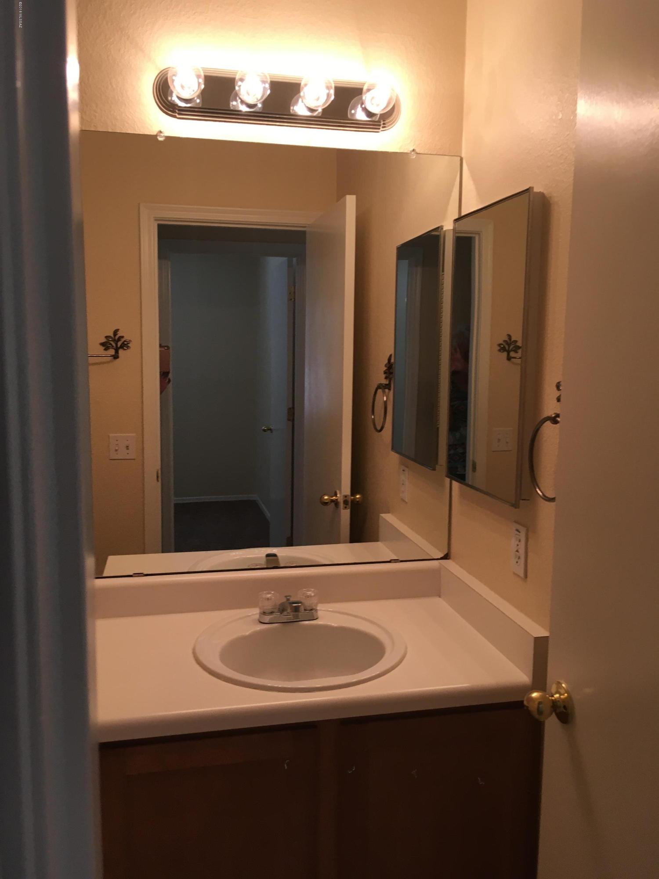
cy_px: 440
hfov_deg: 48.2
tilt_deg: -7.3
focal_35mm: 29
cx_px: 330
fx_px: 736
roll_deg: -0.2
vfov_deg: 61.7
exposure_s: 1/30
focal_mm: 4.15
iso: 50
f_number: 2.2
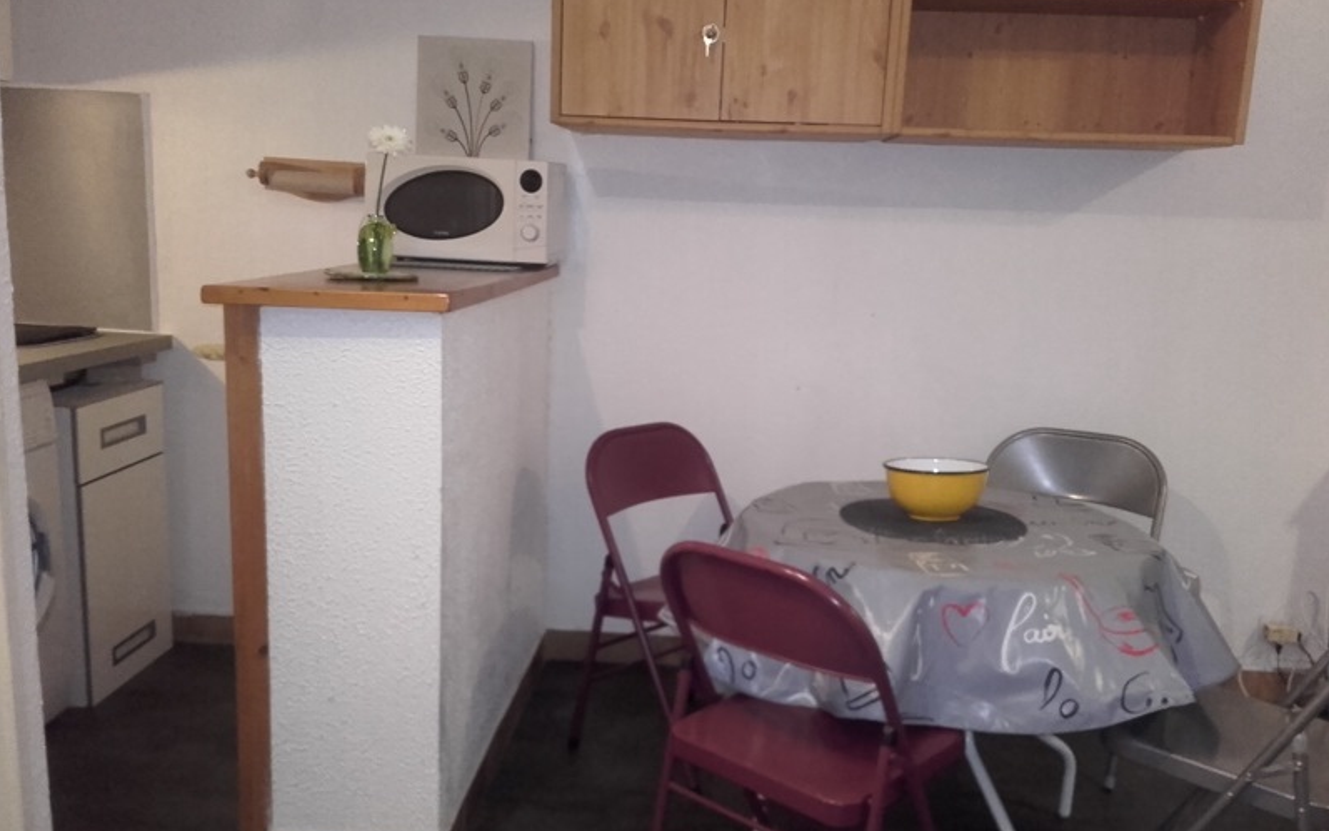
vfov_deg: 38.3
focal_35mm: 33
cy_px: 466
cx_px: 664
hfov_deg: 58.1
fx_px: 1195
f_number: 2.2
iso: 210
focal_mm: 3.31
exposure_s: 1/10
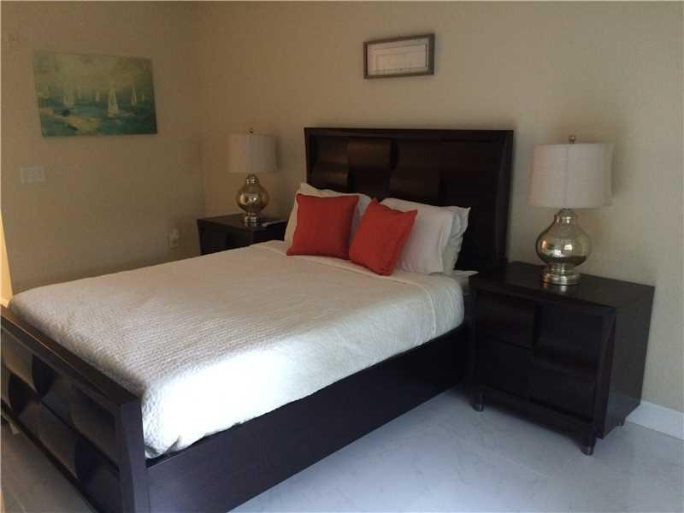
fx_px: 573
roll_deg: +2.1
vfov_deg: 48.2
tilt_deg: -13.2
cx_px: 342
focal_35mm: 29
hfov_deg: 61.7
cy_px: 256
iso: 250
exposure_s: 1/20
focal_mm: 4.15
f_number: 2.2
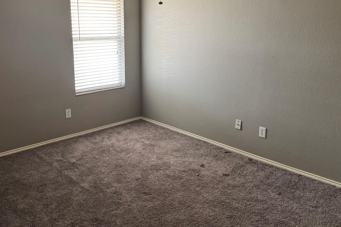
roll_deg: -0.1
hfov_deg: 57.0
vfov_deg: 39.7
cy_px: 87
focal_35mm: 33
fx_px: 313
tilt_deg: -12.6
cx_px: 147
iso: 160
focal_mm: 6.76
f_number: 1.78
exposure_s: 1/60
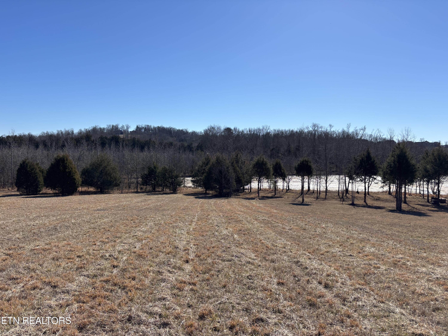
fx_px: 336
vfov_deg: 53.1
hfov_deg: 67.3
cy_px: 168
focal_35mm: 26
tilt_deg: -1.2
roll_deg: -0.8
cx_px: 224
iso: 50
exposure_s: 1/4630
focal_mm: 5.96
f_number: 1.6
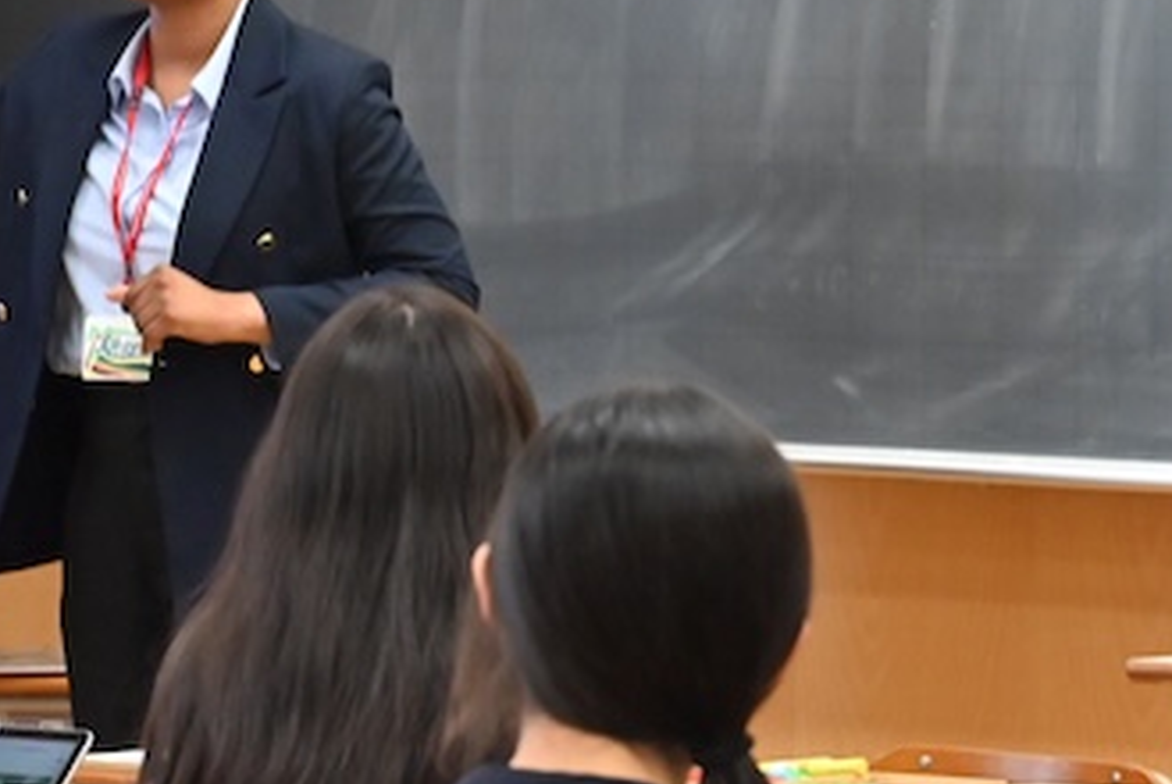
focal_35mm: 239
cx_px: -442
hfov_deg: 8.5
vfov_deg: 5.8
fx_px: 7787
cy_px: 59
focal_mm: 82
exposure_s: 1/125
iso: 5000
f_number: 6.3
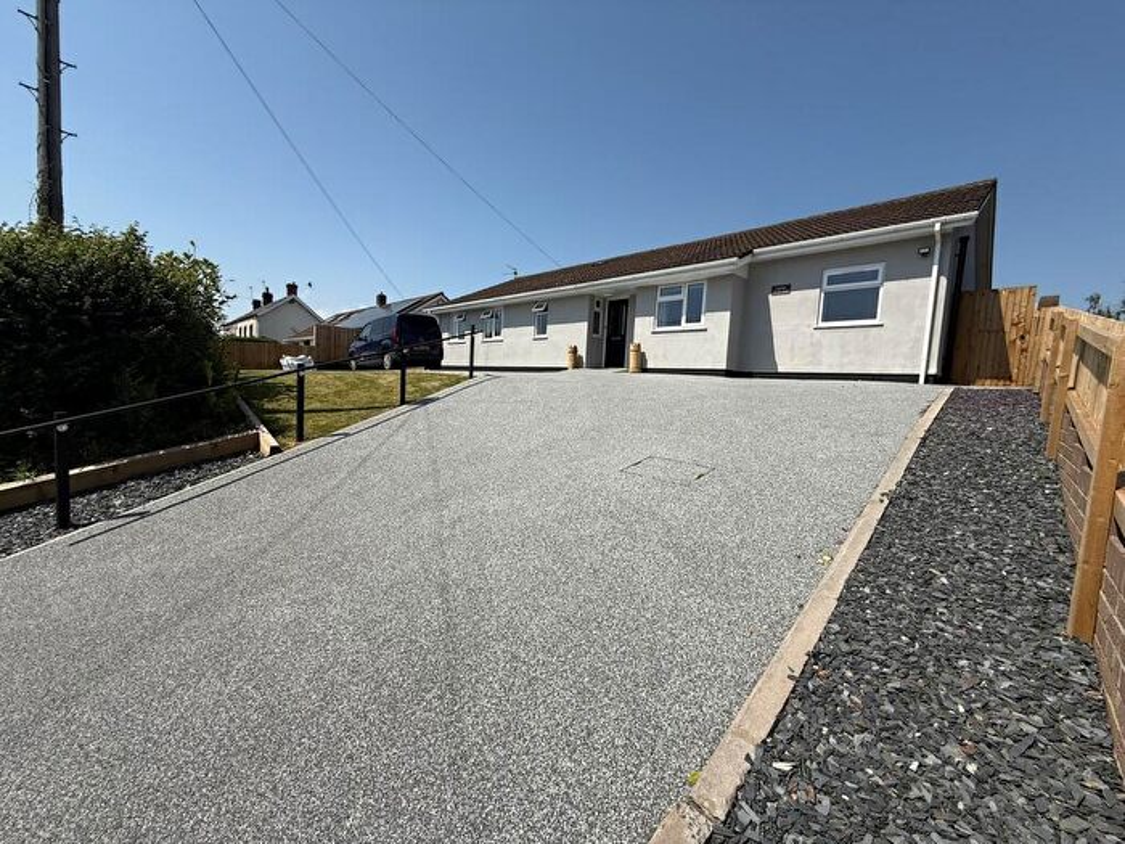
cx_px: 562
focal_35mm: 14
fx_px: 455
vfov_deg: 85.7
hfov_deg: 102.1
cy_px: 422
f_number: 2.2
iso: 50
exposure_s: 1/3891
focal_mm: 2.22
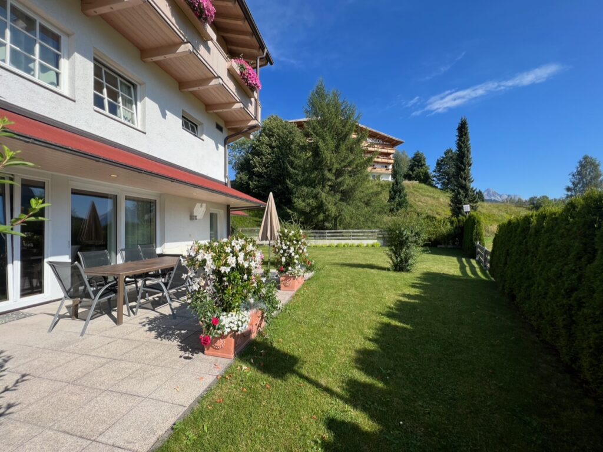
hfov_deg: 106.2
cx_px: 302
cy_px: 226
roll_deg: +1.7
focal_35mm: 13
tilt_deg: +1.5
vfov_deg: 89.9
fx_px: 226
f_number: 1.8
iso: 32
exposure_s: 1/960
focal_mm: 1.57
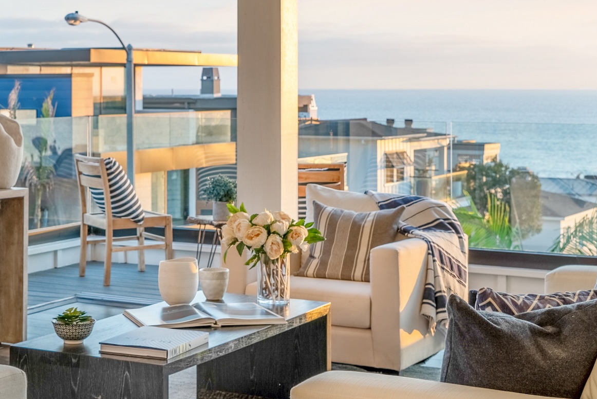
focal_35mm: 74
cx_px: 136
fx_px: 1228
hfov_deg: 26.9
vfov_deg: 18.3
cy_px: 99
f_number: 9
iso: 200
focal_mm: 43
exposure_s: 1/1600
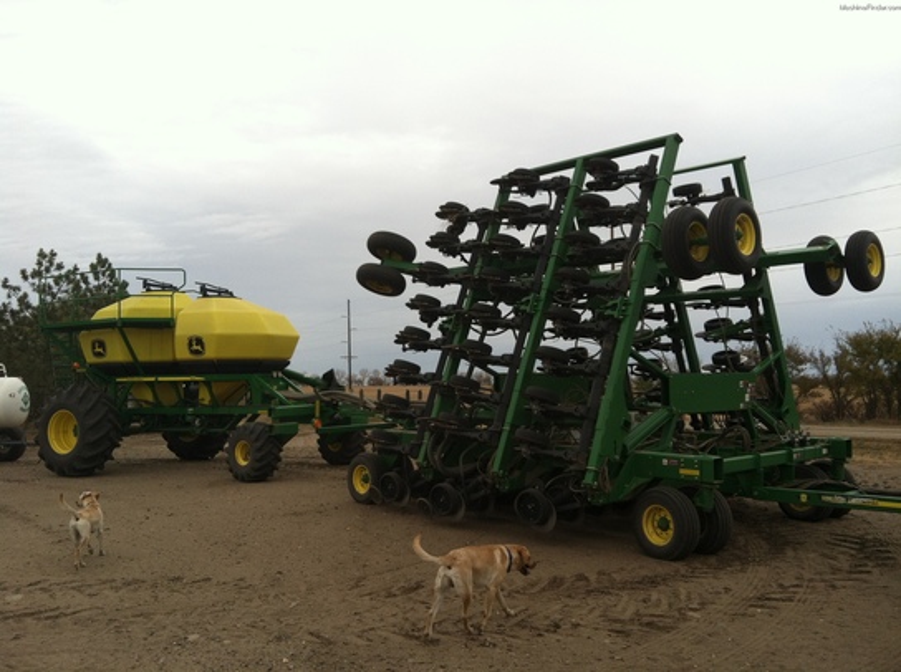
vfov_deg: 40.6
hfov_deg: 52.7
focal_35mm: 35
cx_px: 450
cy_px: 336
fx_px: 909
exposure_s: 1/417
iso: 80
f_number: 2.8
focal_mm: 3.85
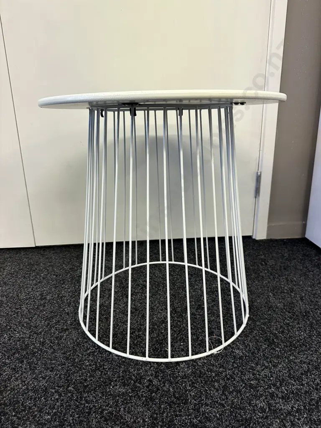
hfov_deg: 56.8
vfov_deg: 71.6
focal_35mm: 24
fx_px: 297
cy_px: 214
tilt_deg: -18.0
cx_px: 160
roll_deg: +0.5
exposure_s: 1/100
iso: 160
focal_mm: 6.86
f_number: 1.78
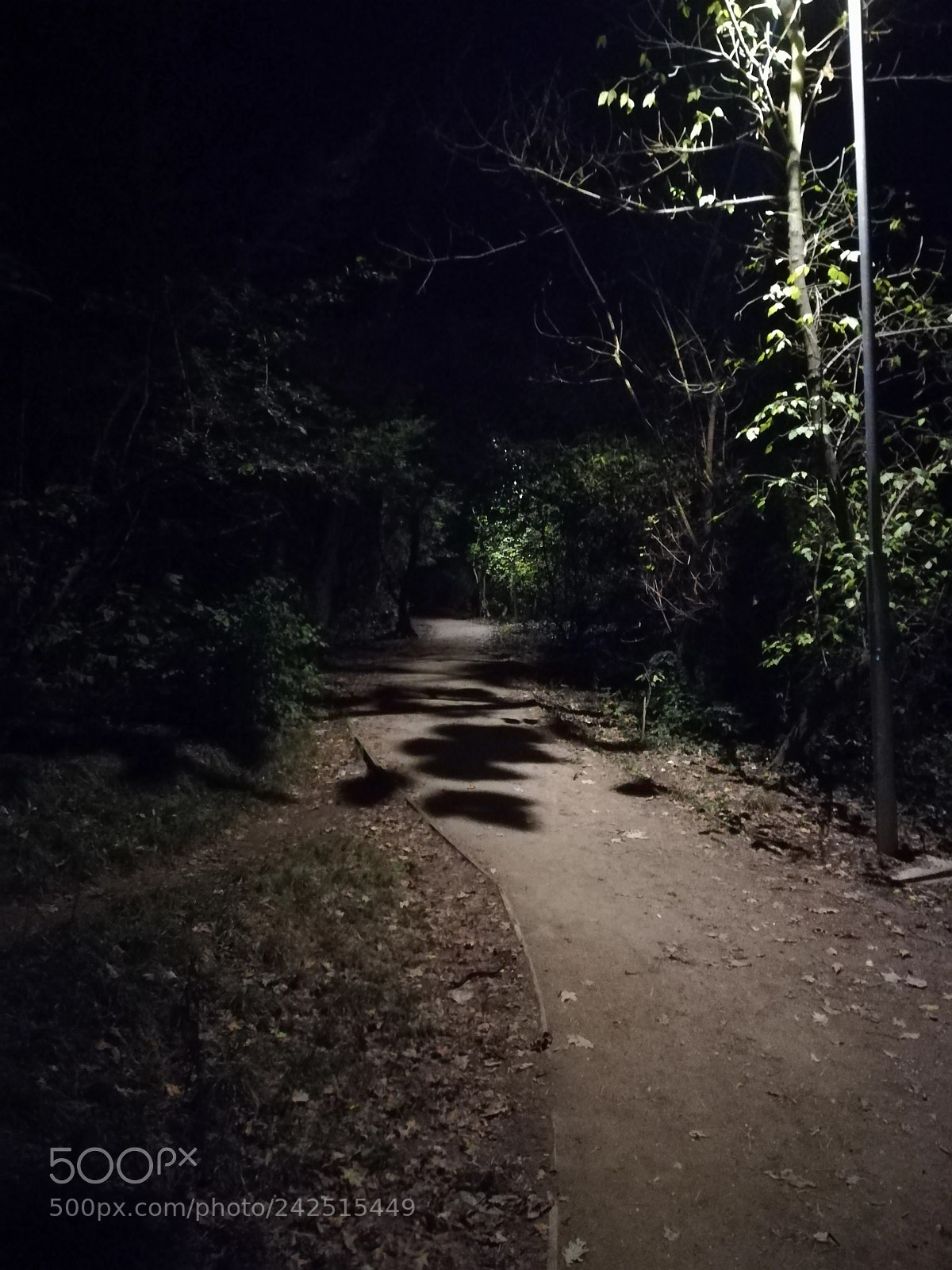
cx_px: 476
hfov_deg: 53.1
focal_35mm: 26
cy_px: 635
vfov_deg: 67.3
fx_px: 953
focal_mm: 3.83
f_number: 2.2
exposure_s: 1/14.3
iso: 3200
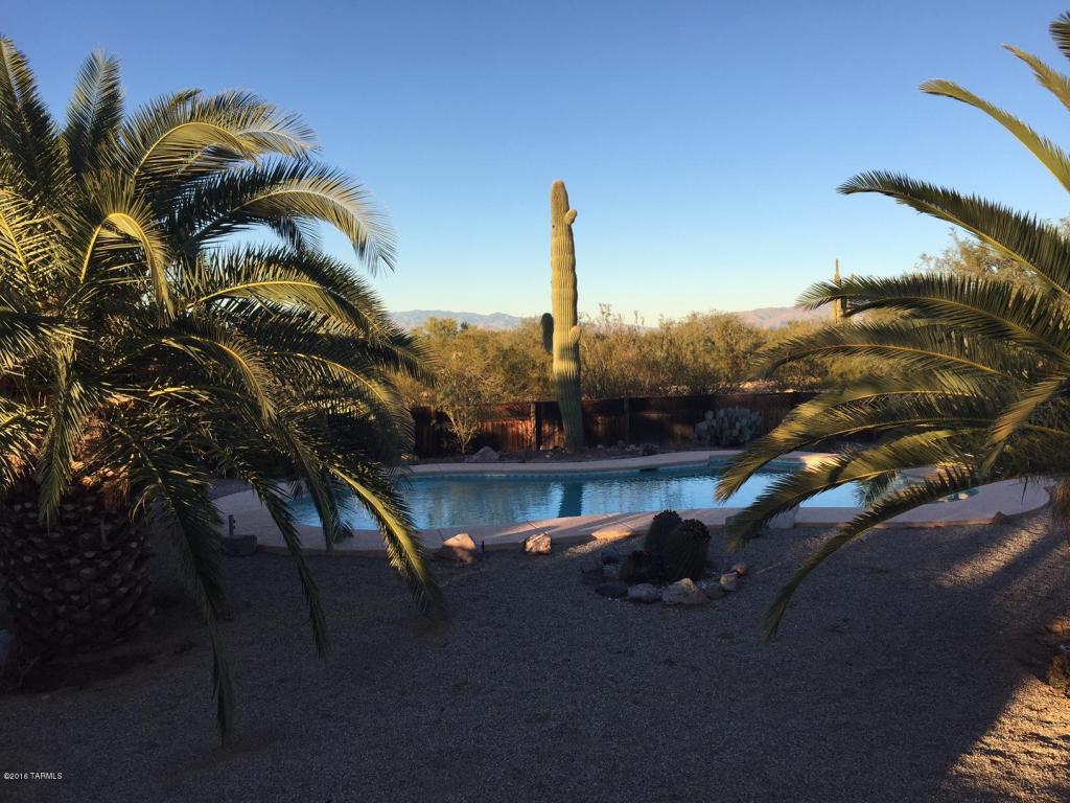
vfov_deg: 48.2
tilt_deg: -4.5
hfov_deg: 61.7
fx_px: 896
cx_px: 535
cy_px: 402
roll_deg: -0.6
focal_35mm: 29
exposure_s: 1/842
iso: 32
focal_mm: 4.15
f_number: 2.2
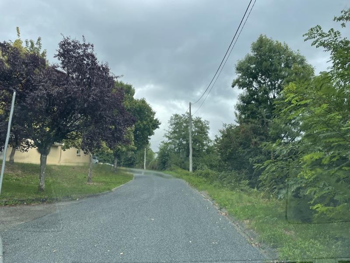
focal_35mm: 26
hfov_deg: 67.3
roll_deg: +0.2
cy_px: 132
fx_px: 263
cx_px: 175
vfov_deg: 53.1
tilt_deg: +11.4
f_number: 1.6
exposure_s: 1/1319
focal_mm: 4.2
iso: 32
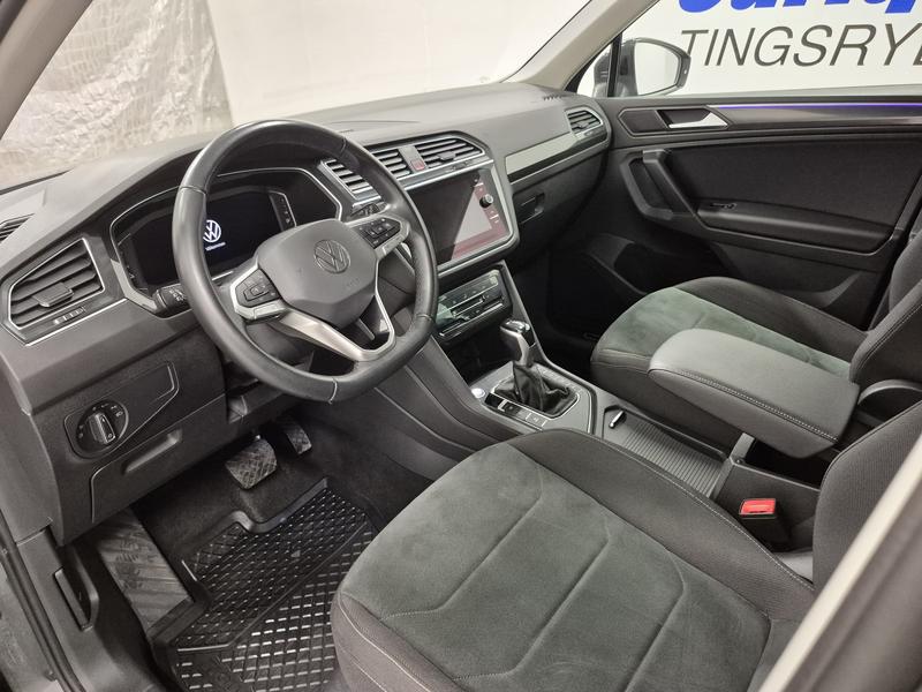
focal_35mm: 23
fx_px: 613
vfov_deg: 58.9
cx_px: 461
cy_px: 346
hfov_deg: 73.9
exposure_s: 1/100
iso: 1000
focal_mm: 5.4
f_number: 1.8
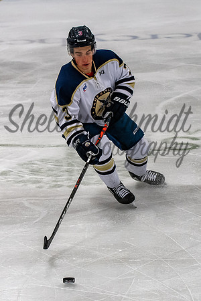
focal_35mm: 178
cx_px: 103
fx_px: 1494
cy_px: 152
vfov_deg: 11.5
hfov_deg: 7.7
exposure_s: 1/800
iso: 1600
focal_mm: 70
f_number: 3.5
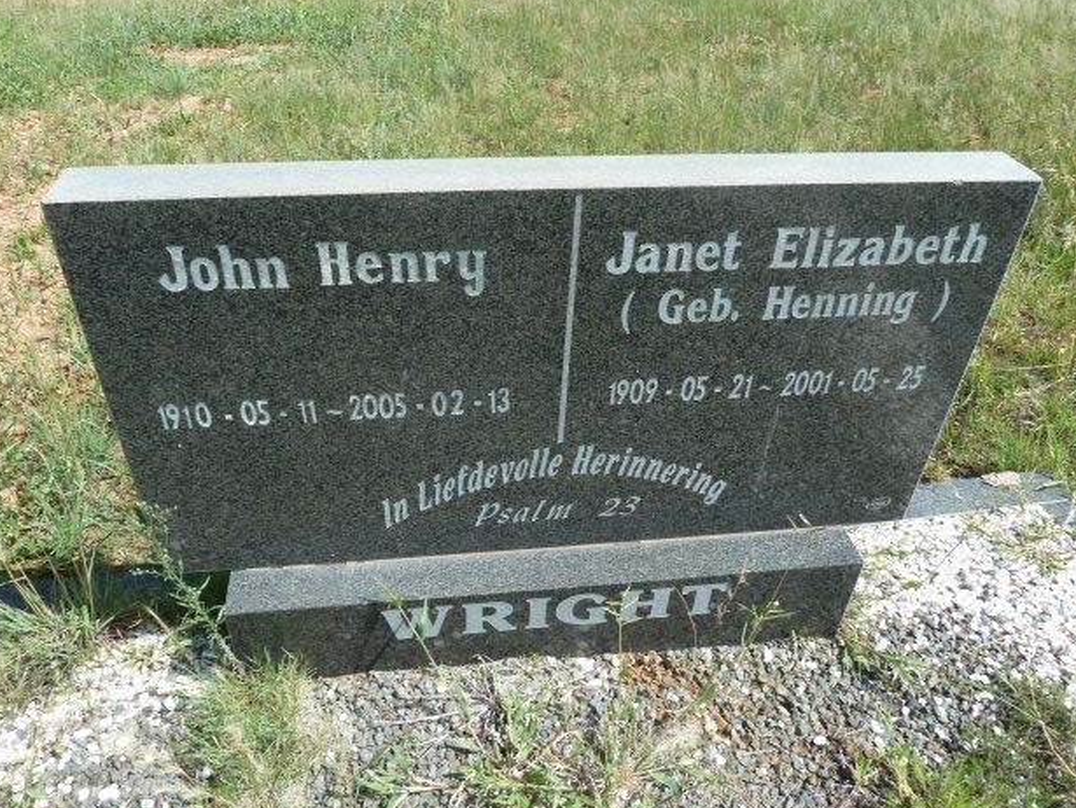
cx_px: 523
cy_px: 411
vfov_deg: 53.1
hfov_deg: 67.3
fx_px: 809
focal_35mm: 26
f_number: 4
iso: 80
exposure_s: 1/320
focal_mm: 4.1
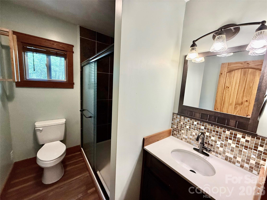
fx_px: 108
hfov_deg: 102.1
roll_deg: -3.2
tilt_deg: -8.6
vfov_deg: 85.7
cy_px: 100
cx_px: 134
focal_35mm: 14
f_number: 2.2
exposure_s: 1/120
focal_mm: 2.22
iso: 160
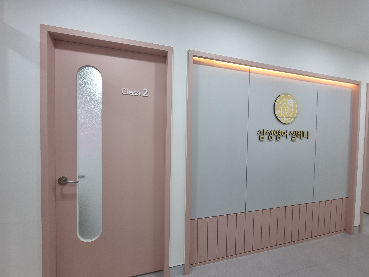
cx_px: 184
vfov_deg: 89.9
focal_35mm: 13
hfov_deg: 106.2
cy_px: 138
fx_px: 139
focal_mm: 2.2
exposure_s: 1/60
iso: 50
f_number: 2.2
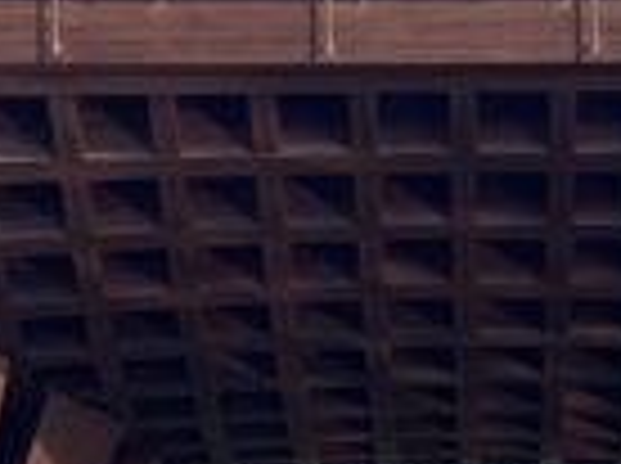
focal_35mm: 193
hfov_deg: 10.2
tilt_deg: -1.6
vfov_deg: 7.1
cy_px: 1257
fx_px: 3456
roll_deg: +0.6
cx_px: 540
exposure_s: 1/1779
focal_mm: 5.7
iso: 50
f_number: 1.5
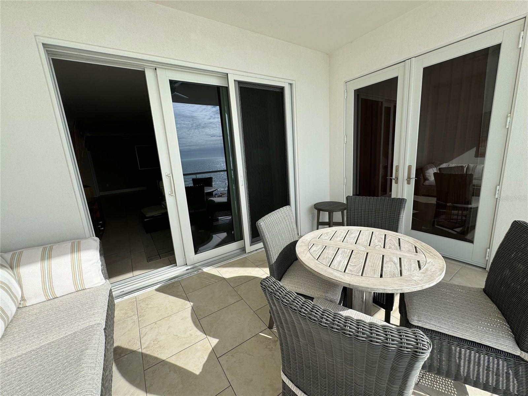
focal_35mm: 14
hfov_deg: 102.1
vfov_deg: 85.7
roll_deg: +3.7
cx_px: 264
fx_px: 214
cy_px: 198
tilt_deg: -11.1
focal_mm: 2.22
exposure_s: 1/1506
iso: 40
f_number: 2.2
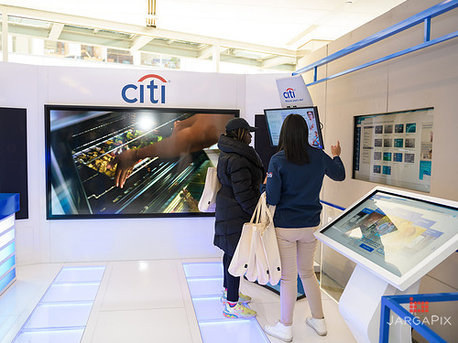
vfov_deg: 48.2
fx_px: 384
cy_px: 168
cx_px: 209
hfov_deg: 61.6
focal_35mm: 29
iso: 400
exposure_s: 1/125
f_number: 3.2
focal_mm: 26
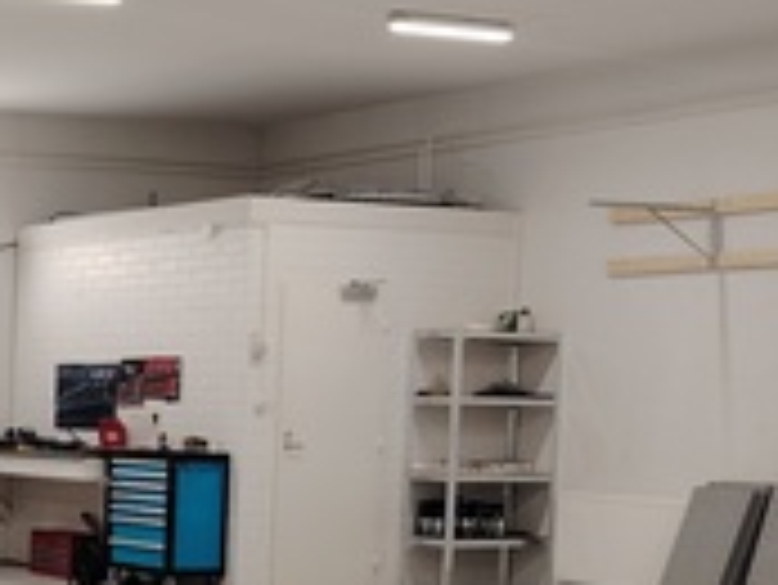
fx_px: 1934
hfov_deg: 19.9
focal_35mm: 86
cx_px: -371
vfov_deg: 17.0
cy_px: 513
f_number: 1.75
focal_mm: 5.25
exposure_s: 1/100
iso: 441
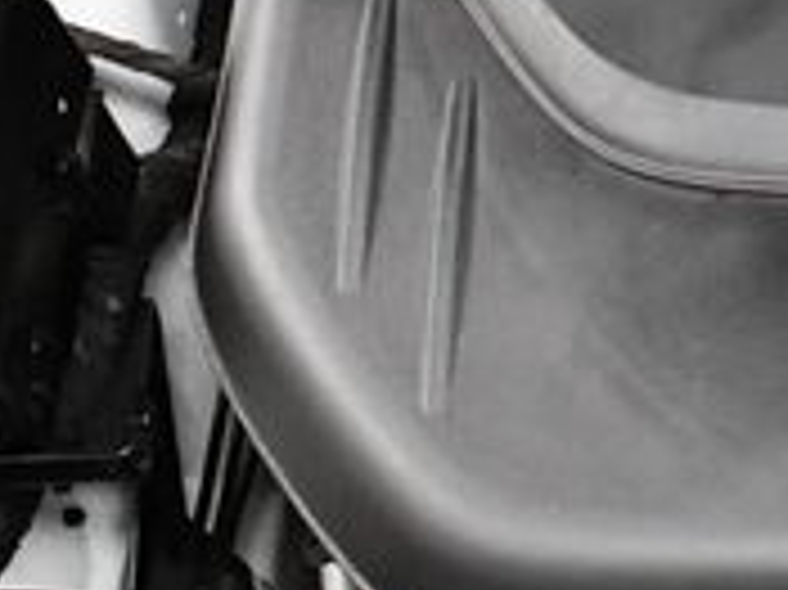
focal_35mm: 127
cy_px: -108
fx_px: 2889
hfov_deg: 14.6
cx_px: 1148
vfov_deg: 11.4
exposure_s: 1/100
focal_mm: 18
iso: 3200
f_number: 3.5
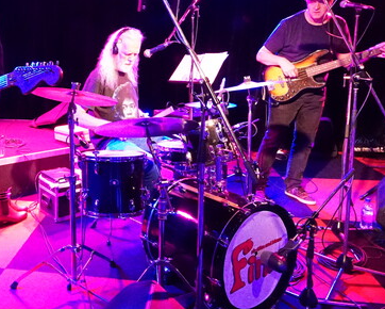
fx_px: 376
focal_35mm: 33
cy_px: 110
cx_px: 99
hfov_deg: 52.0
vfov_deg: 44.1
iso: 51200
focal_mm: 17
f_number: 8
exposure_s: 1/160
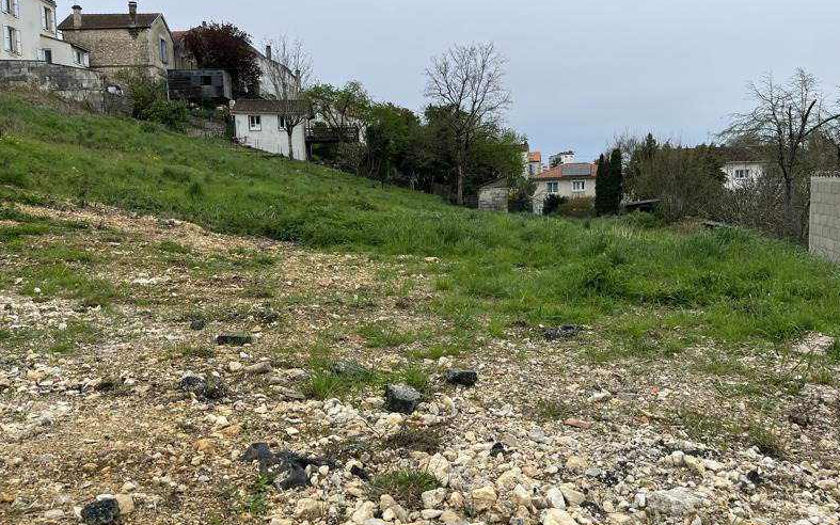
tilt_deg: -5.7
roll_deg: +2.4
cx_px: 425
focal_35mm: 28
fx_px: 641
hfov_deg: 66.5
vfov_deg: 44.5
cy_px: 241
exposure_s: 1/2024
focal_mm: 5.1
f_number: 1.6
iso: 50
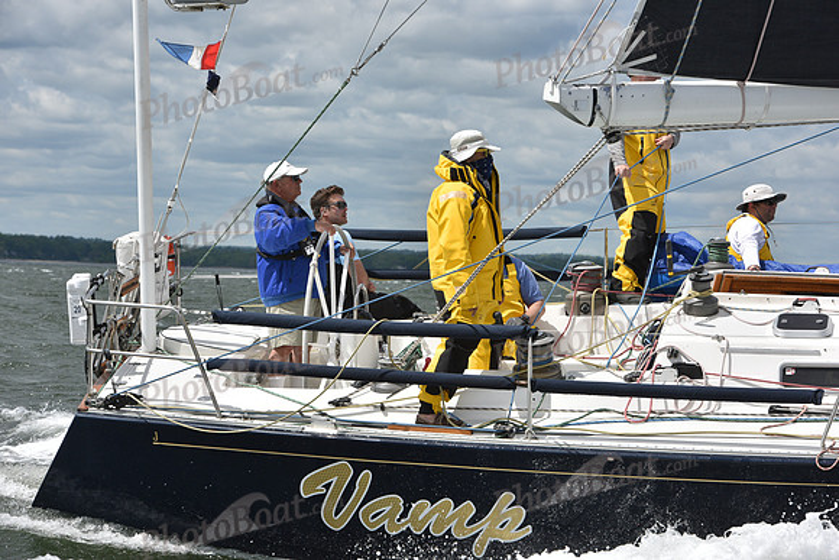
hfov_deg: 16.4
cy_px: 280
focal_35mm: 125
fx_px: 2914
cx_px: 420
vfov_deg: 11.0
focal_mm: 125
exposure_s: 1/1250
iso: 320
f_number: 9
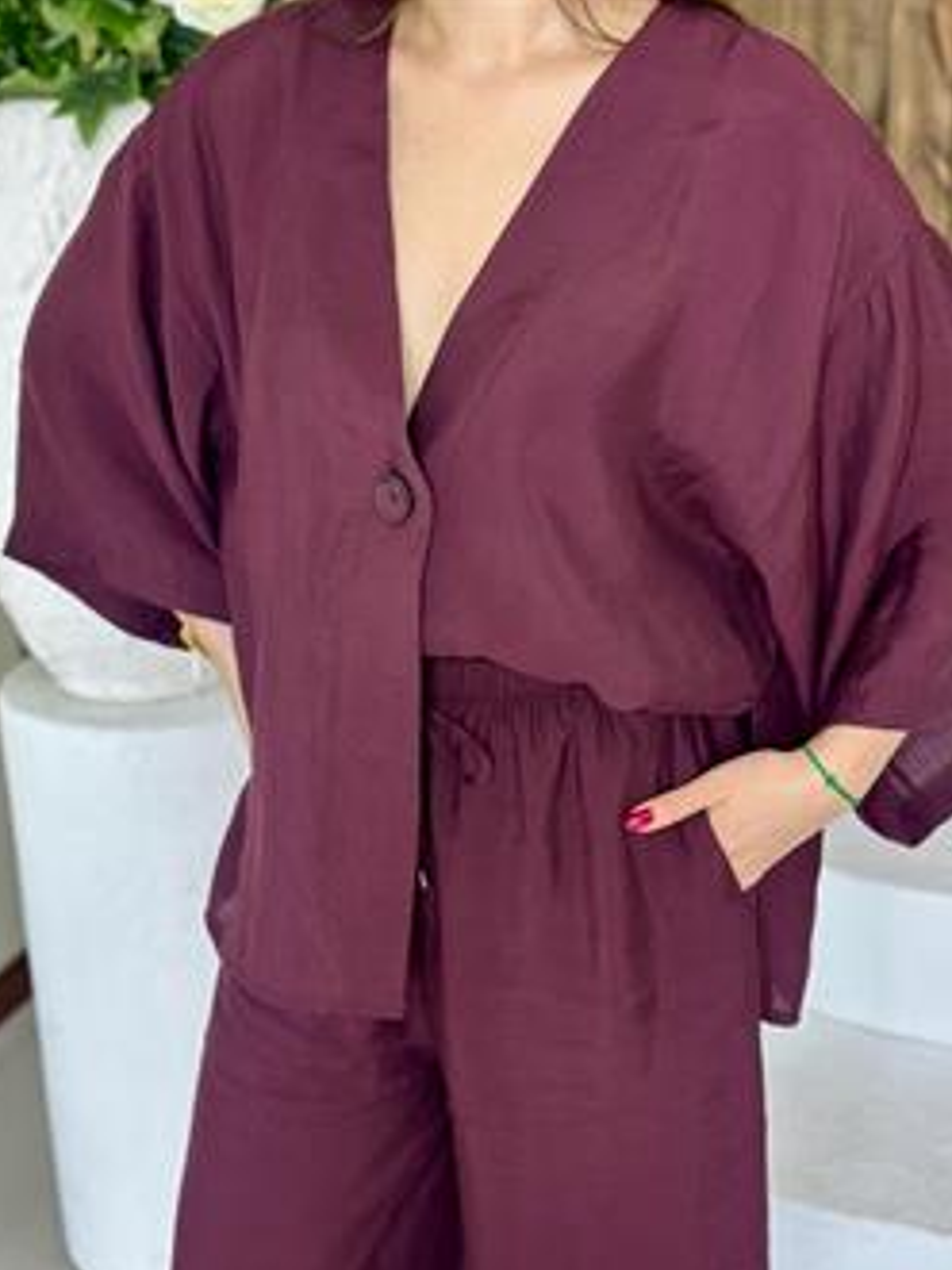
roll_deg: +2.5
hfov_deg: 25.2
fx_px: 2128
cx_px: 426
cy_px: 764
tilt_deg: -21.3
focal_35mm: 58
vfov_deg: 33.1
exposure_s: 1/100
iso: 64
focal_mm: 6.86
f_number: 1.78
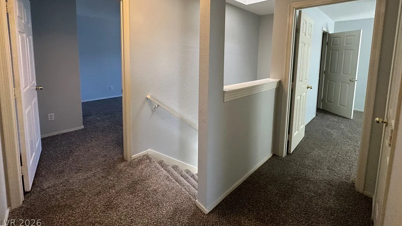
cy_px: 72
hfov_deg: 99.3
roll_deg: -1.2
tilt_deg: -5.8
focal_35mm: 16
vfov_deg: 65.0
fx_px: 171
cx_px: 208
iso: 250
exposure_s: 1/120
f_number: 2.2
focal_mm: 2.22
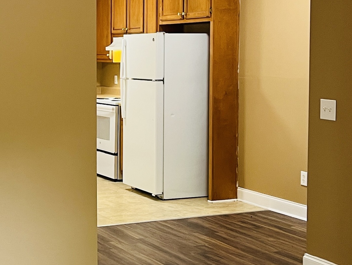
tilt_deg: -5.2
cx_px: 10
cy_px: 102
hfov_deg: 25.2
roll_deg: +1.0
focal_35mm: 74
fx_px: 753
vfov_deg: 19.9
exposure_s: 1/42
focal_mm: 5.1
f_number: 1.6
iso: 100
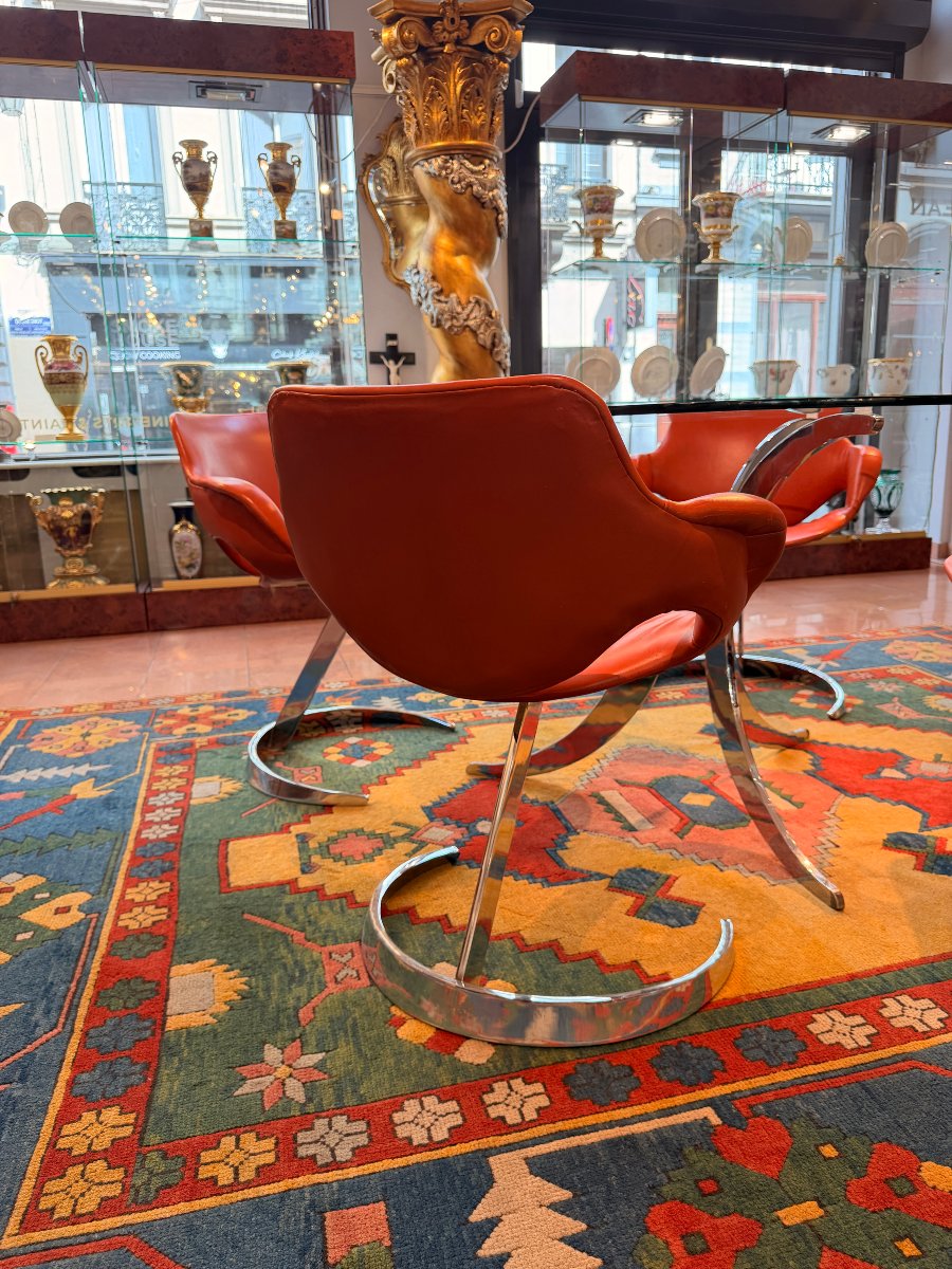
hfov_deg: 56.8
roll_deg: +1.7
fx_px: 880
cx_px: 476
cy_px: 634
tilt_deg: -12.4
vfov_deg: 71.6
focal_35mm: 24
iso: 64
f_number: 1.78
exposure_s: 1/121
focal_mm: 6.76
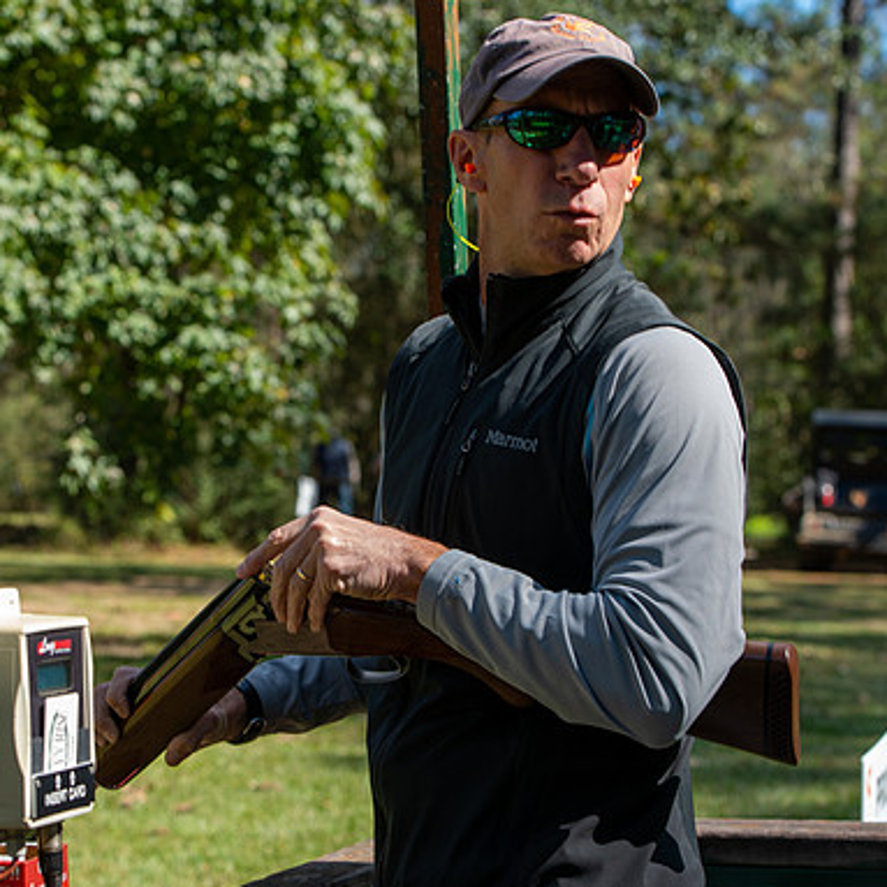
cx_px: 264
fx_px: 2609
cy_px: 442
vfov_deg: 19.3
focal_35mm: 90
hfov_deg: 19.2
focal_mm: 70
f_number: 6.3
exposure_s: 1/160
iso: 125
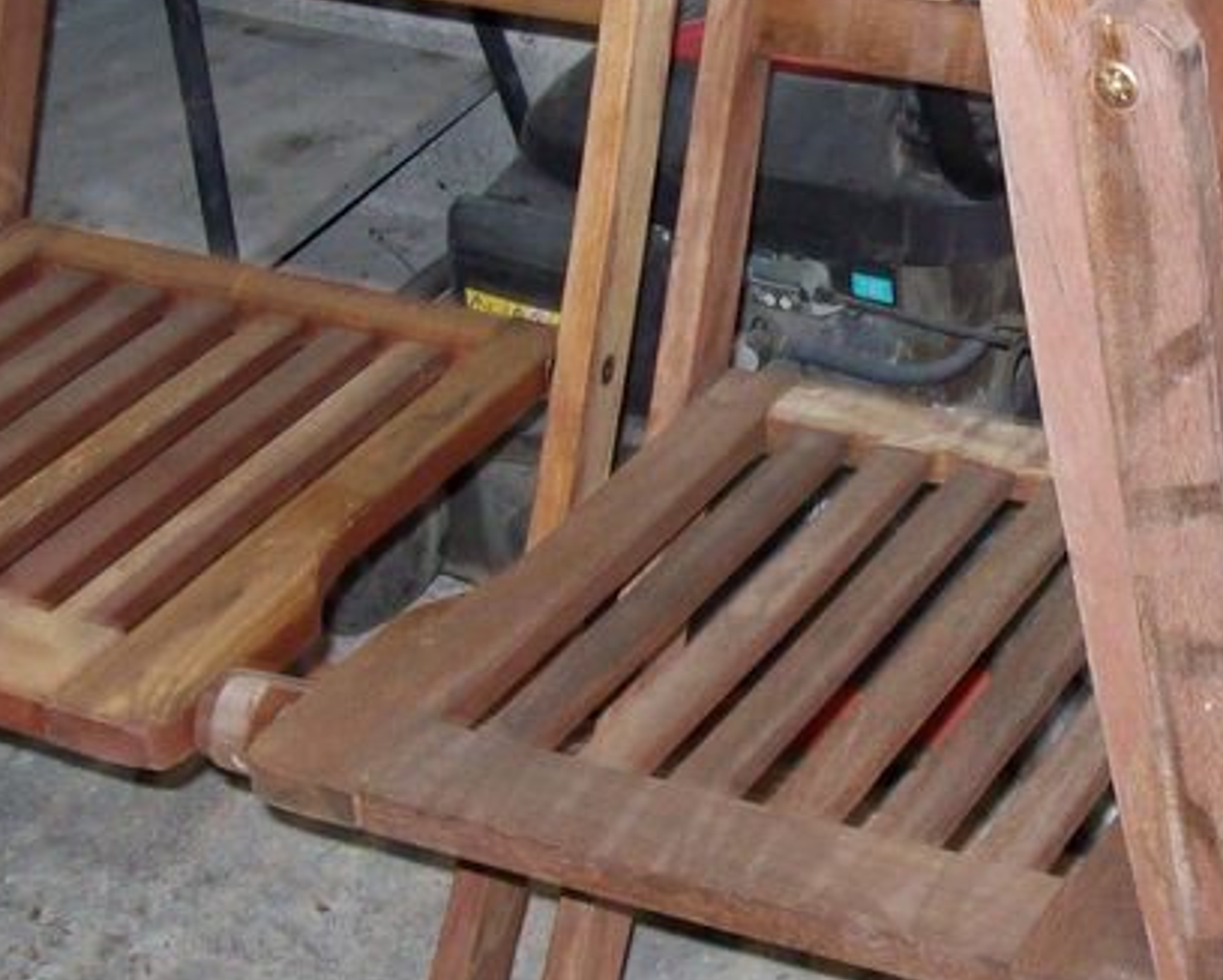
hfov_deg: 21.7
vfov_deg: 17.9
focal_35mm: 86
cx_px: 1100
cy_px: 451
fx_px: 3115
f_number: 2.7
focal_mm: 6
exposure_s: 1/64
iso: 200
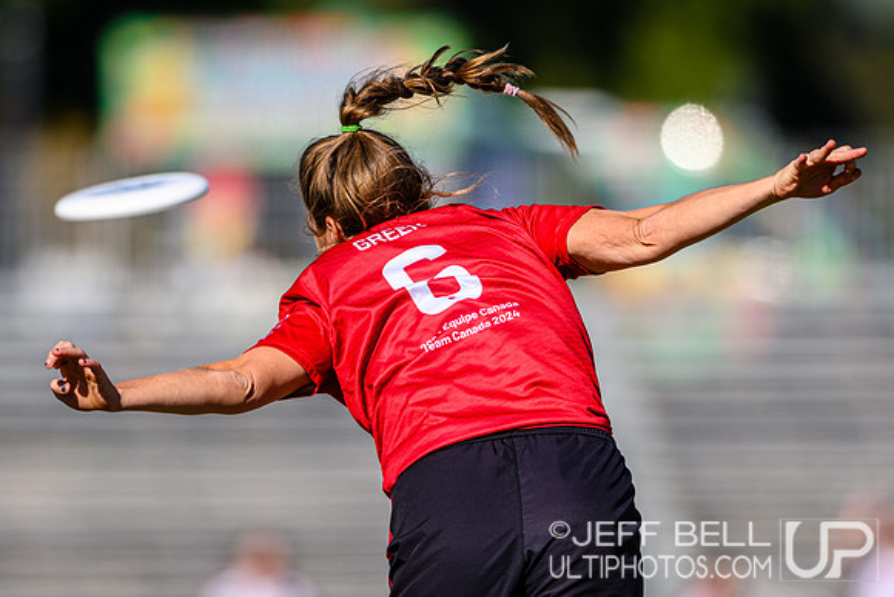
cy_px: 233
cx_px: 430
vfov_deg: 2.0
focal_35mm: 679
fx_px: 16864
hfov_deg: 3.0
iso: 100
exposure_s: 1/2500
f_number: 3.2
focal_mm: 400
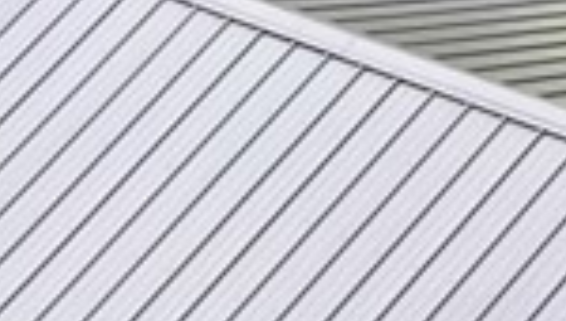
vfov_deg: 5.5
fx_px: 3187
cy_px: 816
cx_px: -91
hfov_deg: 10.0
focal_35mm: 212
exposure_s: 1/120
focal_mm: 10.26
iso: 100
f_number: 4.5
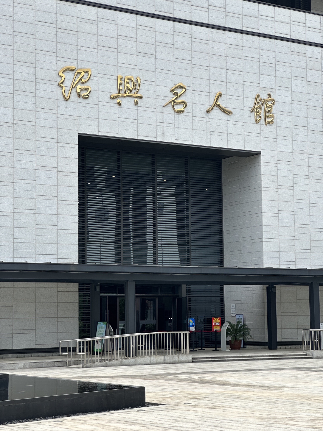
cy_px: 216
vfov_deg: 25.3
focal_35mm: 77
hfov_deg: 19.1
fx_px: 958
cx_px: 162
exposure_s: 1/497
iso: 32
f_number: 2.8
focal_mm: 9
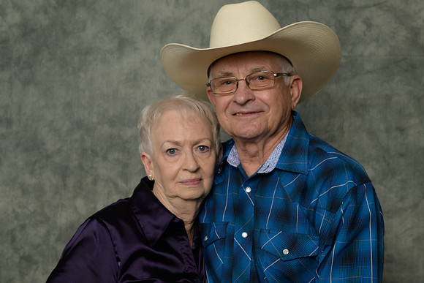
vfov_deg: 23.4
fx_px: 683
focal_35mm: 58
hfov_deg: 34.5
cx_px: 212
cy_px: 142
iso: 400
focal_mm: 58
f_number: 10
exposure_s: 1/125
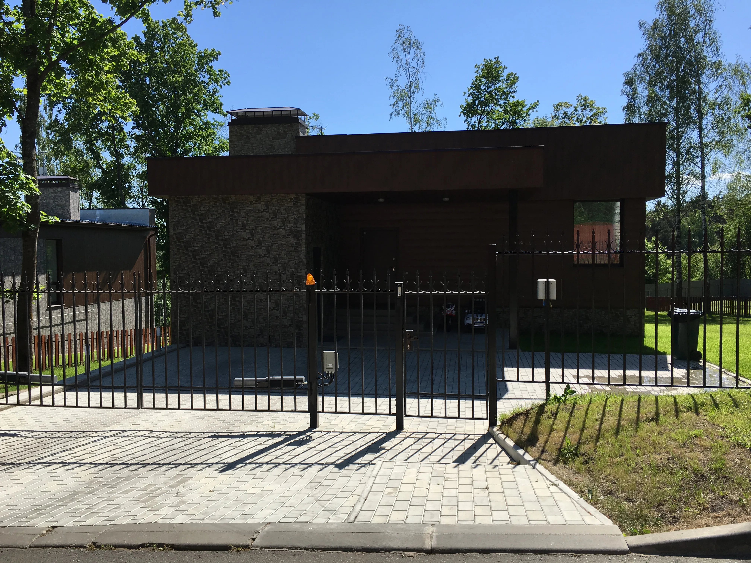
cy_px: 282
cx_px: 376
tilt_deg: -3.3
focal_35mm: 29
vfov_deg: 48.2
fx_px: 629
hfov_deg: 61.7
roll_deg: +1.3
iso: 25
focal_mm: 4.15
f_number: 2.2
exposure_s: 1/1570
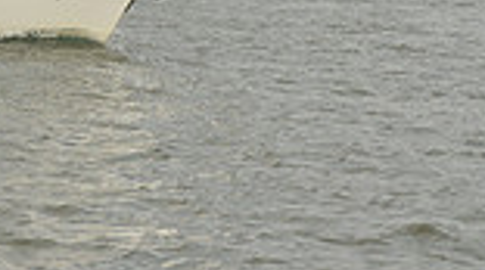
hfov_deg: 6.4
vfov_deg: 3.5
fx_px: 4312
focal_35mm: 336
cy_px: -521
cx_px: -89
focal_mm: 86
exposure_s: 1/640
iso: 250
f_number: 11
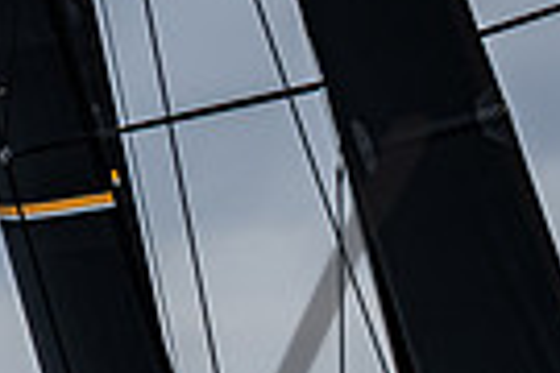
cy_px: 831
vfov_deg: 1.2
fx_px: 17825
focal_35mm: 1146
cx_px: 971
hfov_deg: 1.8
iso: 500
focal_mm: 210
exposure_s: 1/2000
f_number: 8
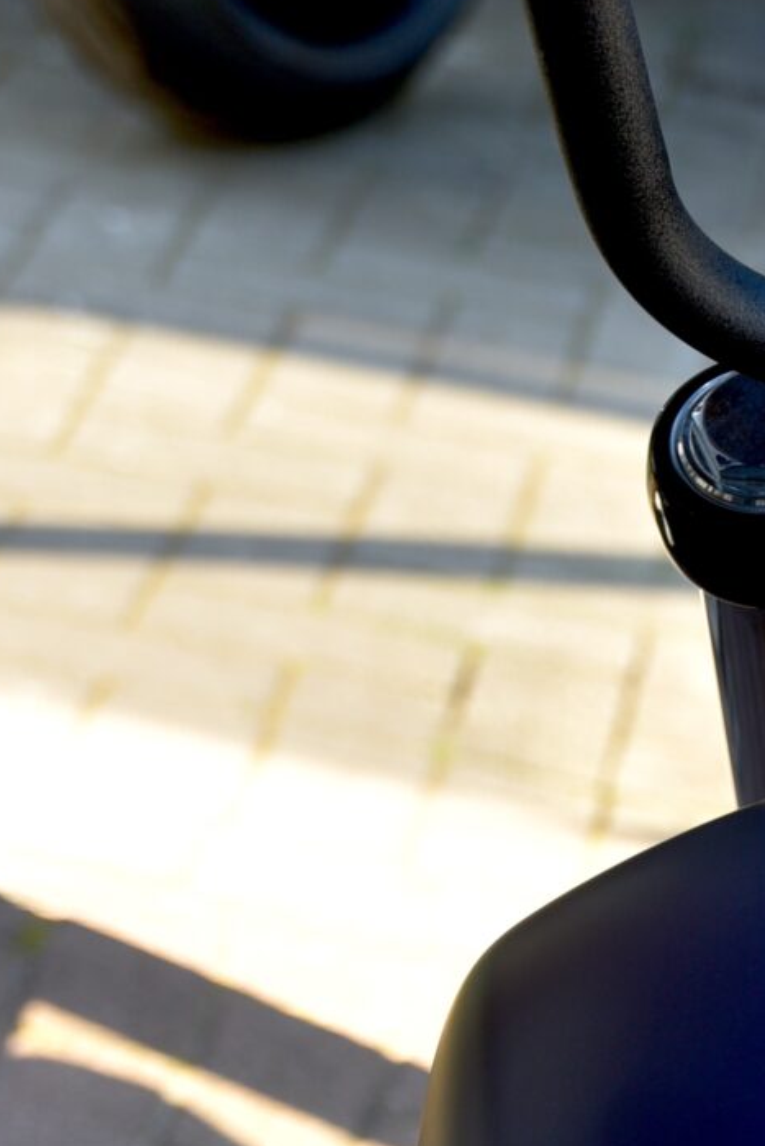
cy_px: 1364
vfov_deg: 11.0
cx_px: 1224
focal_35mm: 183
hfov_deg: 7.4
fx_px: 5824
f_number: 4
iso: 100
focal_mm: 50
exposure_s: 1/60
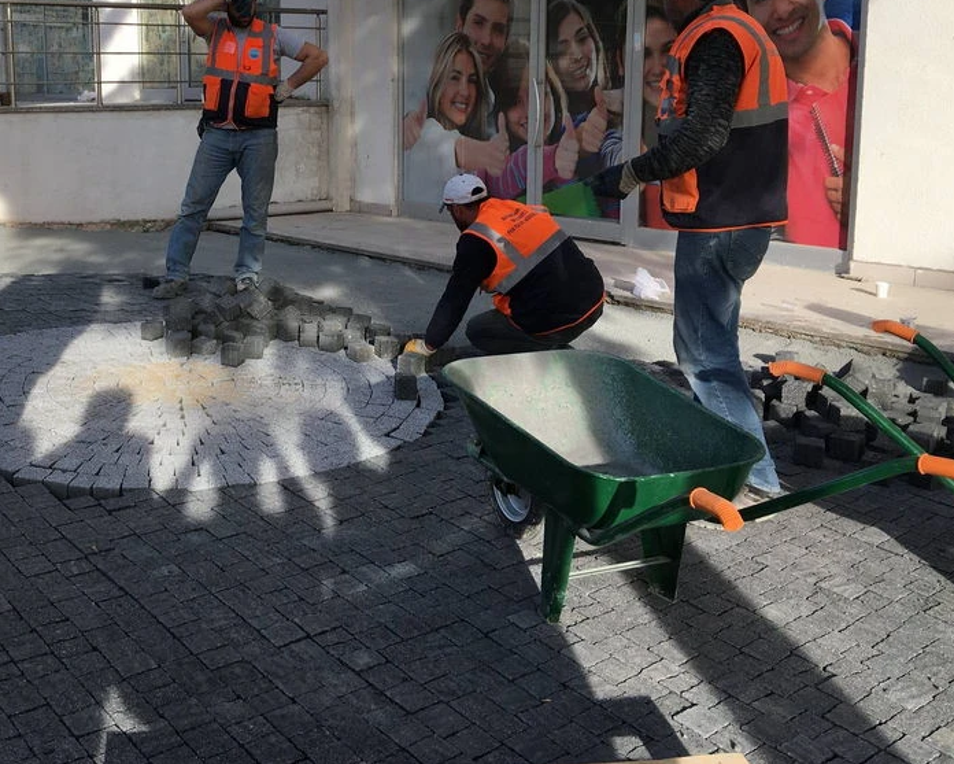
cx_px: 295
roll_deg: +2.1
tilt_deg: -4.9
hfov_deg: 43.9
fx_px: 1158
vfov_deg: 36.2
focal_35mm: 41
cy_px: 267
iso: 25
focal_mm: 4.15
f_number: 2.2
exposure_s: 1/416
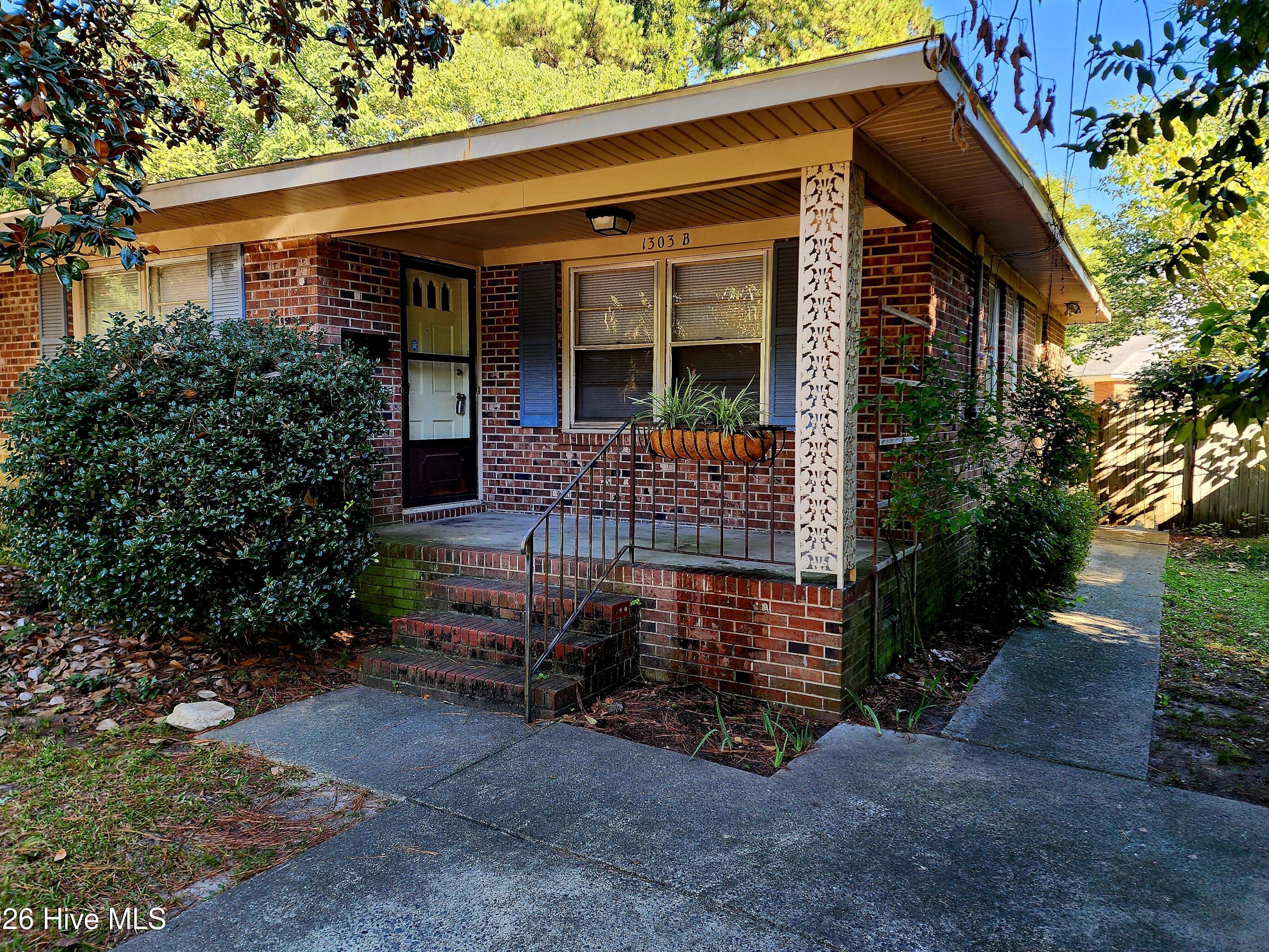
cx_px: 635
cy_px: 449
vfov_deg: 54.8
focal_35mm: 25
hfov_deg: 69.4
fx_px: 916
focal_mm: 6.4
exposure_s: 1/182
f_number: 1.8
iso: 64
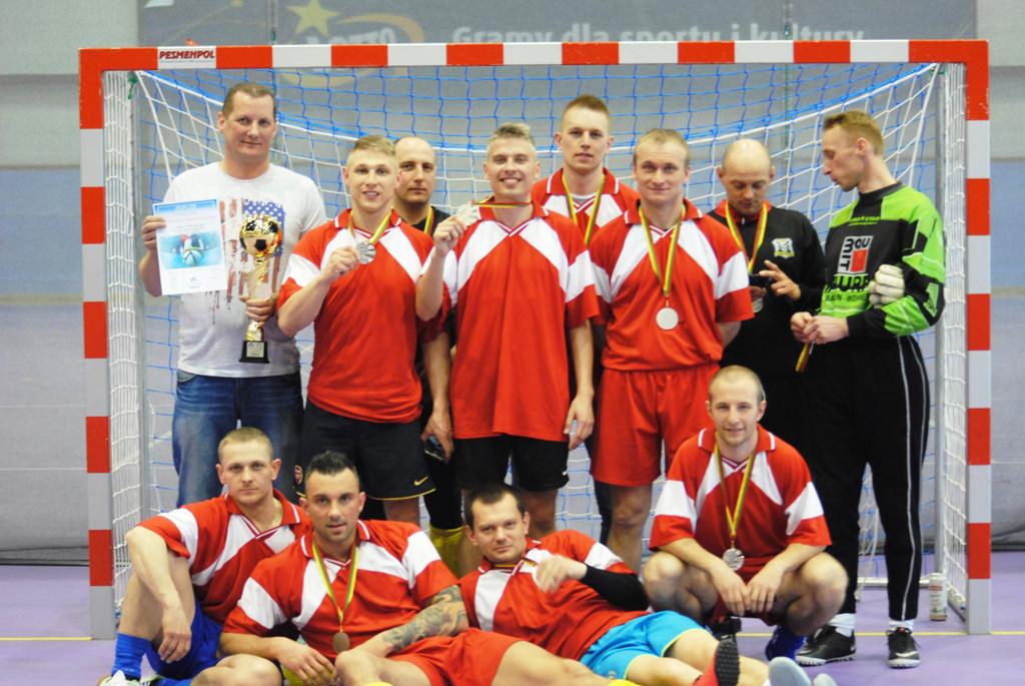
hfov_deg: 19.4
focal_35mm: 105
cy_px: 343
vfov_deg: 13.1
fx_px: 2992
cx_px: 512
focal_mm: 70
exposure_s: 1/50
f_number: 4
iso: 800
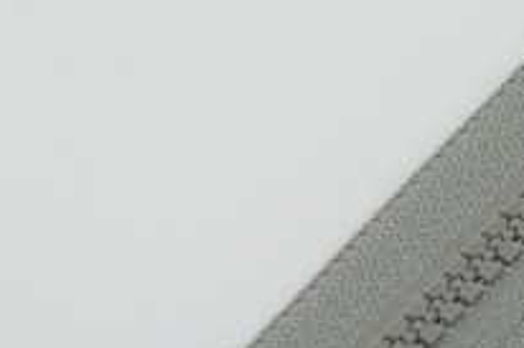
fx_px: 5253
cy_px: 66
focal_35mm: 361
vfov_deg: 3.8
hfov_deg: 5.6
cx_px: 1096
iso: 200
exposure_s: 1/320
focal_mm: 55
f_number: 9
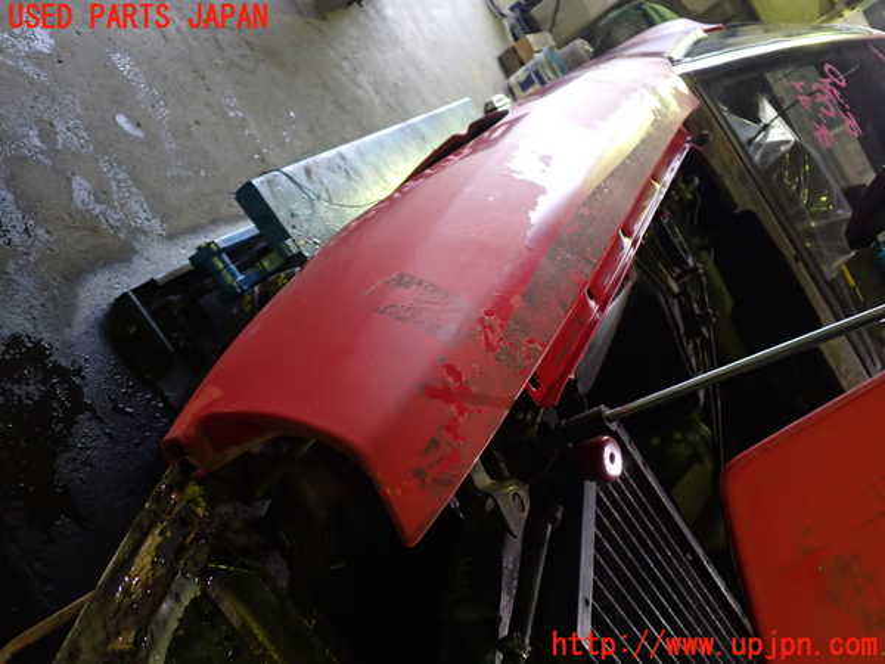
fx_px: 767
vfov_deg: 46.8
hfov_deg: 60.0
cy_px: 332
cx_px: 442
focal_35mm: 30
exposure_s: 1/30
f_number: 2.3
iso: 400
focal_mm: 5.4
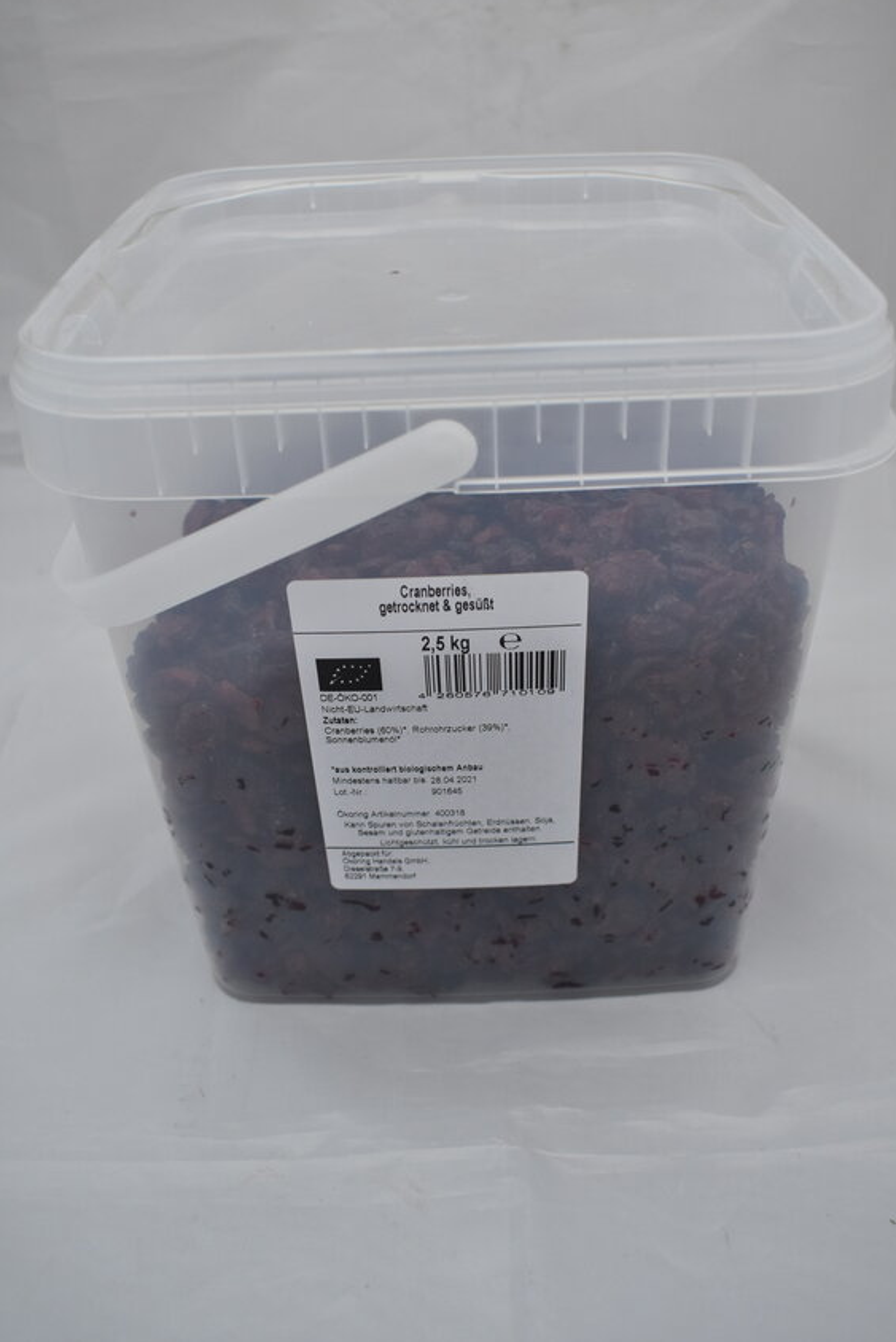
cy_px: 668
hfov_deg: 41.1
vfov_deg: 58.7
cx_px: 476
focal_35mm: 32
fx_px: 1194
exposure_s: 1/320
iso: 800
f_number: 4.5
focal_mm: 20
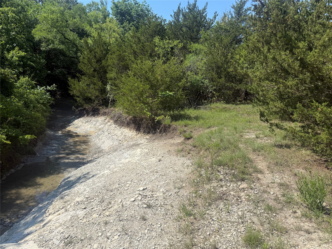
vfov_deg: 56.8
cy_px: 124
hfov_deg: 71.6
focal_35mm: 24
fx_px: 230
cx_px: 166
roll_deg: -2.3
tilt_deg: -14.2
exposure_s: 1/5714
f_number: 1.78
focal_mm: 6.76
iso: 80
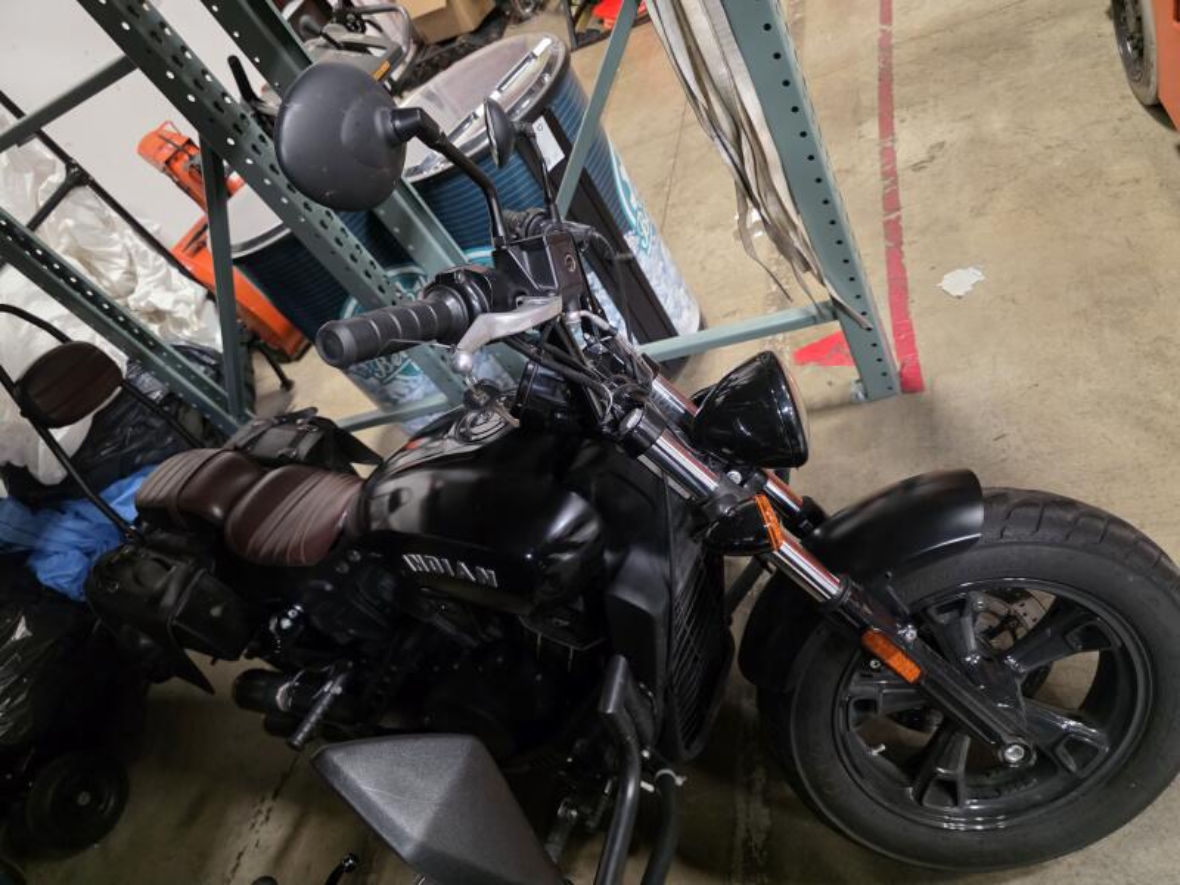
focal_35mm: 23
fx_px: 784
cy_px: 442
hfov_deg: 73.9
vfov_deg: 58.9
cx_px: 590
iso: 1600
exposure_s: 1/60
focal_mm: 6.3
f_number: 1.7
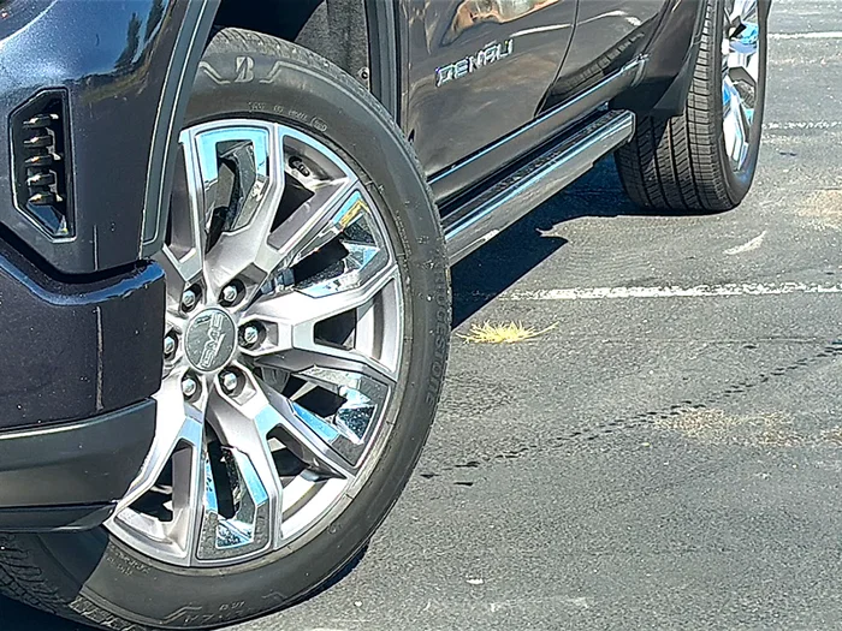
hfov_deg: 19.6
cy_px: 316
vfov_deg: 14.8
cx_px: 421
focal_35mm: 100
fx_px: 2432
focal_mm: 6.86
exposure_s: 1/2212
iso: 80
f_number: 1.78
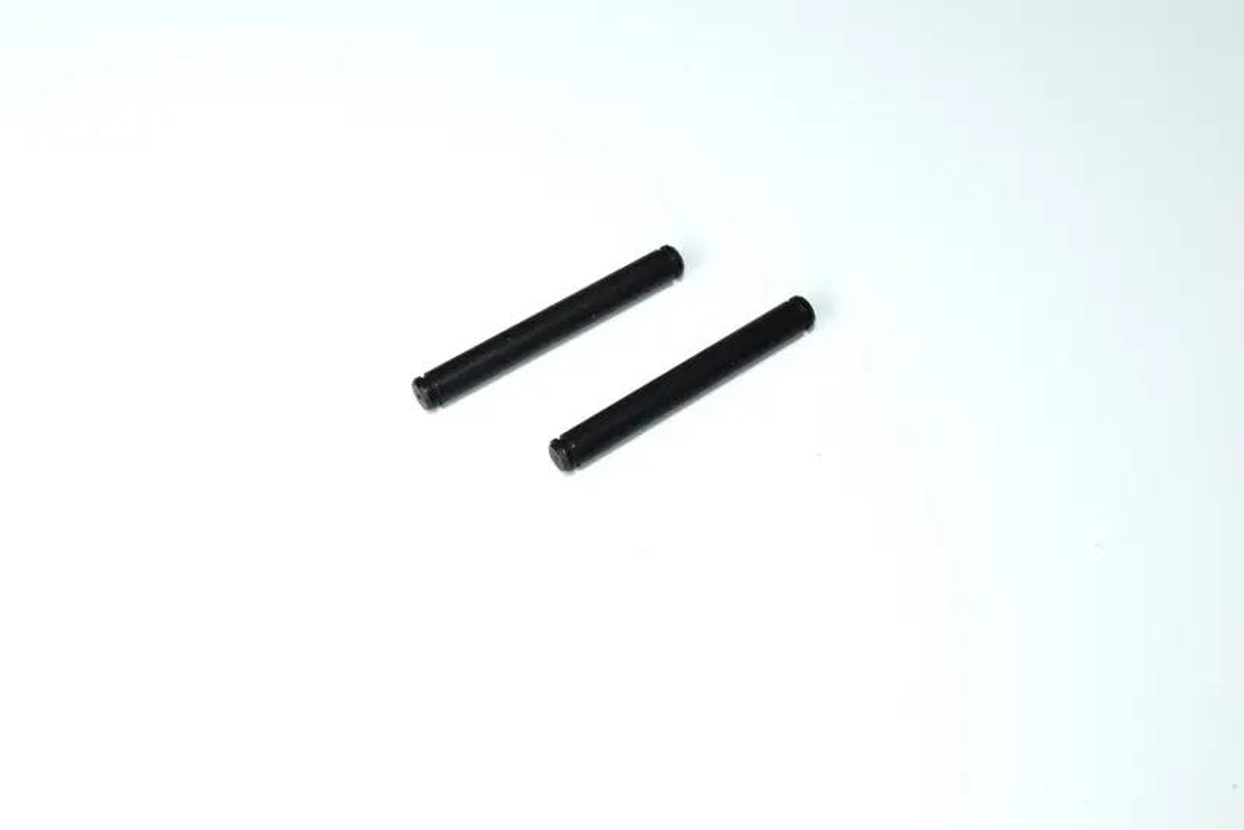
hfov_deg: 31.9
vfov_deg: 21.6
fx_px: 2178
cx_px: 622
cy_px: 415
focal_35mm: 63
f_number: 11
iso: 100
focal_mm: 42
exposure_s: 1/60
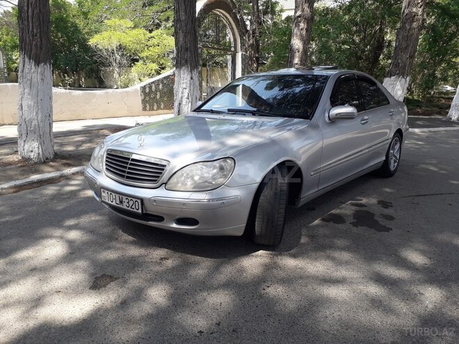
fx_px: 358
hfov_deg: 65.3
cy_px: 172
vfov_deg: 51.4
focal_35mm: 27
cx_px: 230
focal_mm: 3.6
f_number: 1.9
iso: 40
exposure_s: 1/436
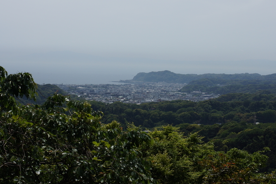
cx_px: 142
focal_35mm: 90
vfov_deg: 15.2
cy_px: 84
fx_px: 690
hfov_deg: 22.6
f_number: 6.3
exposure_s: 1/1250
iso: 100
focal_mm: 50
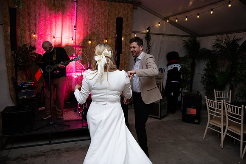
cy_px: 82
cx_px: 123
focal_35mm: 29
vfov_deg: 45.0
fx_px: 198
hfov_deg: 63.6
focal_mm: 29
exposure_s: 1/160
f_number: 3.5
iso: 800
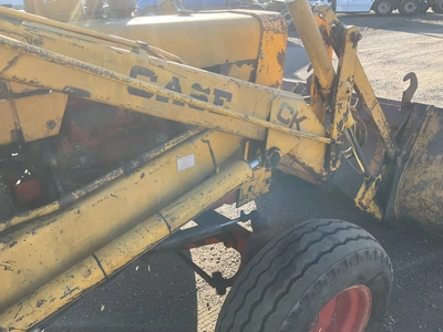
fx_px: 371
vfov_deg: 48.2
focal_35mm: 29
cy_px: 166
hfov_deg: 61.7
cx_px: 222
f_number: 1.8
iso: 25
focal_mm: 3
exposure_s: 1/473
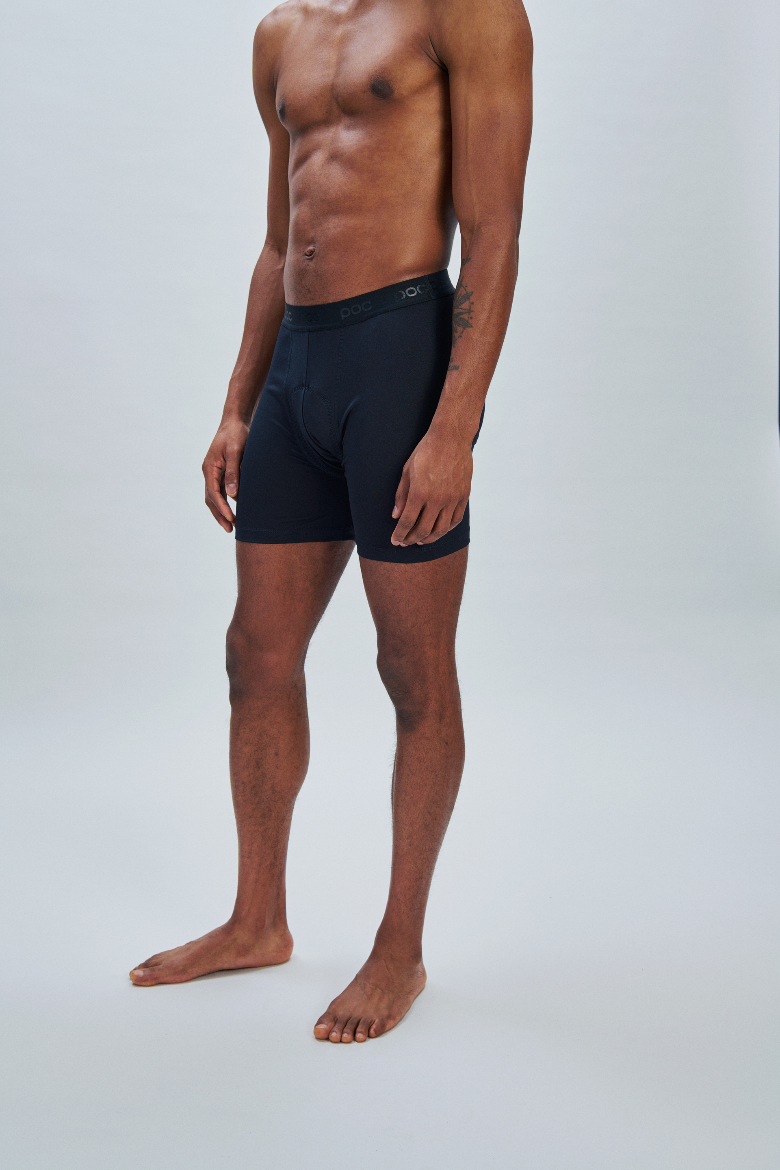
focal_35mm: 42
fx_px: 1365
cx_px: 390
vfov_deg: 46.4
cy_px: 585
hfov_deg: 31.9
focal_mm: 42
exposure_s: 1/200
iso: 100
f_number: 6.3
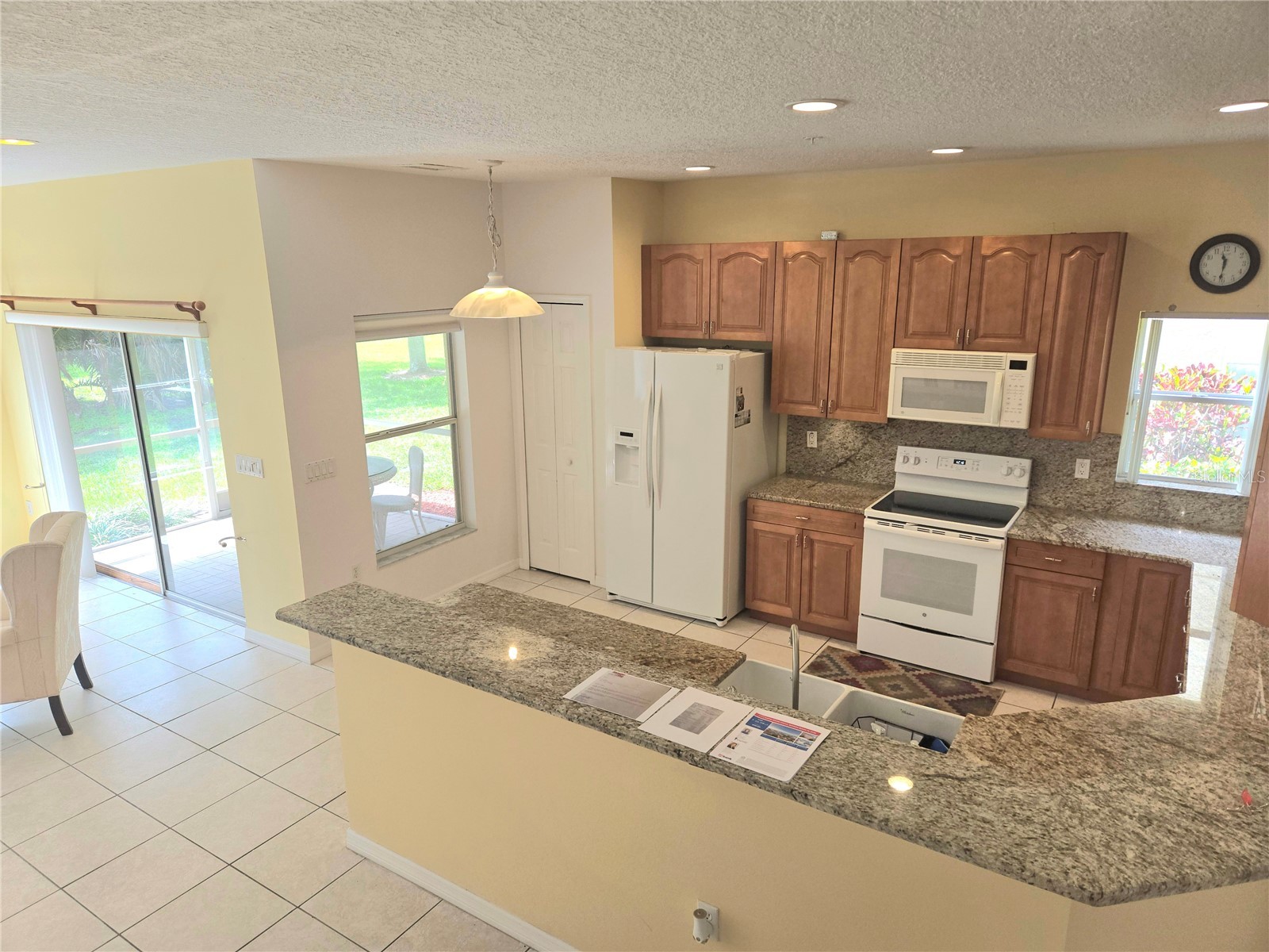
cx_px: 634
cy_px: 476
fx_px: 843
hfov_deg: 73.9
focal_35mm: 23
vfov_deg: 58.9
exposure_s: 1/120
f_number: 1.8
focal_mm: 5.4
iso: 25
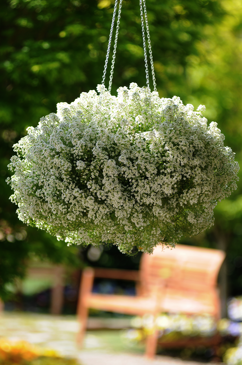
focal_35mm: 232
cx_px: 121
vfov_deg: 8.9
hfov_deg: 5.9
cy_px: 182
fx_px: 2350
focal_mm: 155
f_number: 3.2
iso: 200
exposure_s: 1/800
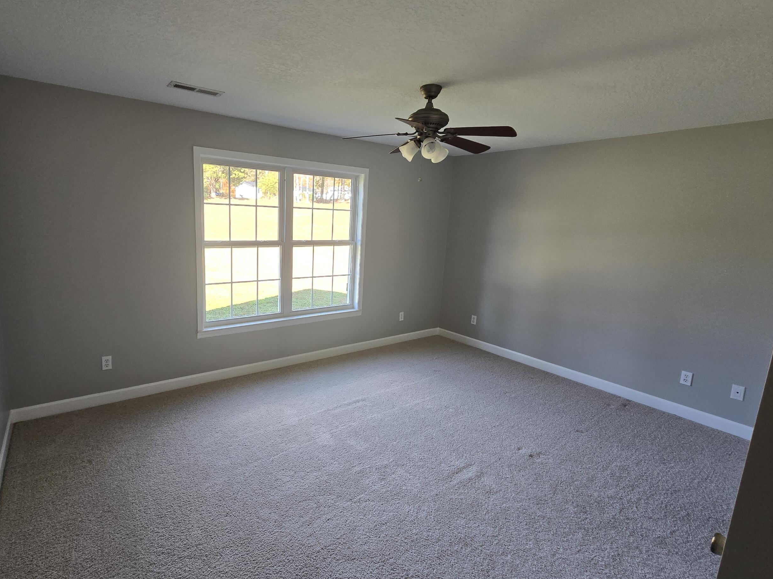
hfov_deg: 94.0
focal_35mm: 16
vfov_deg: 78.1
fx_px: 357
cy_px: 290
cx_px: 337
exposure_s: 1/100
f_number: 2.2
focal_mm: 2.2
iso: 160
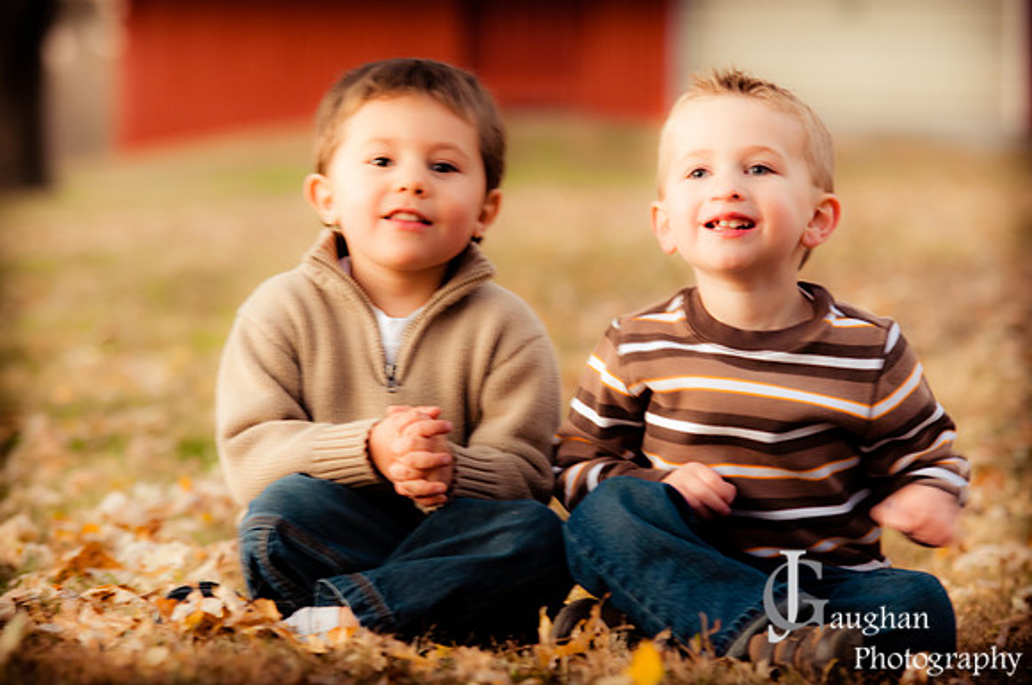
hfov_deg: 11.4
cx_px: 516
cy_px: 342
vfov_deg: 7.6
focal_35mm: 180
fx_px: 5153
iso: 800
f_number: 3.5
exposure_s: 1/50
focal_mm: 120
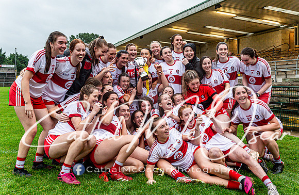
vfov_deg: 35.6
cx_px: 156
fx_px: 303
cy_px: 91
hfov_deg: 52.5
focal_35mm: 37
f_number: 4
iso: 800
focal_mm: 35
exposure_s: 1/100
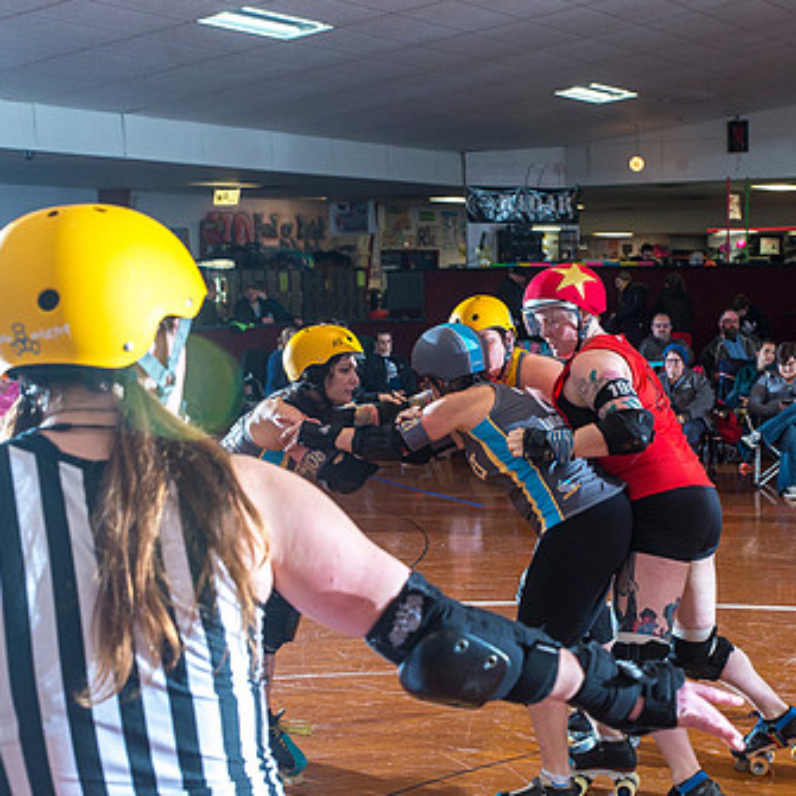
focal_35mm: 56
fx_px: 1457
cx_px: 573
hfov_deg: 30.2
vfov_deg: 30.5
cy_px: 448
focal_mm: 38
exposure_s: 1/160
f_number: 5.6
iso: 800
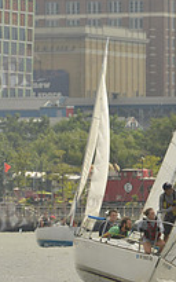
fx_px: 6858
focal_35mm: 893
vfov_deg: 2.4
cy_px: -12
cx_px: 181
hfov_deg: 1.5
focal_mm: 310
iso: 400
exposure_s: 1/1250
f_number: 8
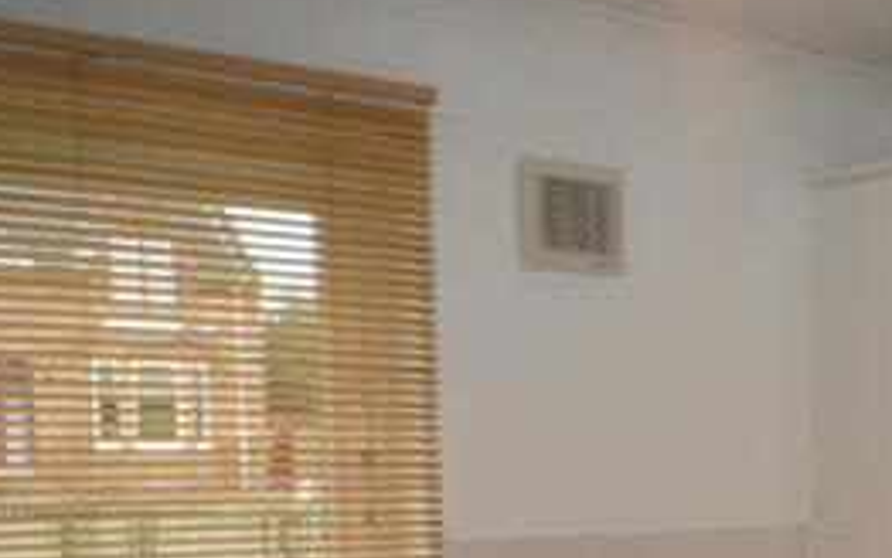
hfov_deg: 31.6
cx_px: 918
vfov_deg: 20.8
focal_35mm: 59
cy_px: 635
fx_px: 1435
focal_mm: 4.4
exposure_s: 1/30
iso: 100
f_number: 2.8
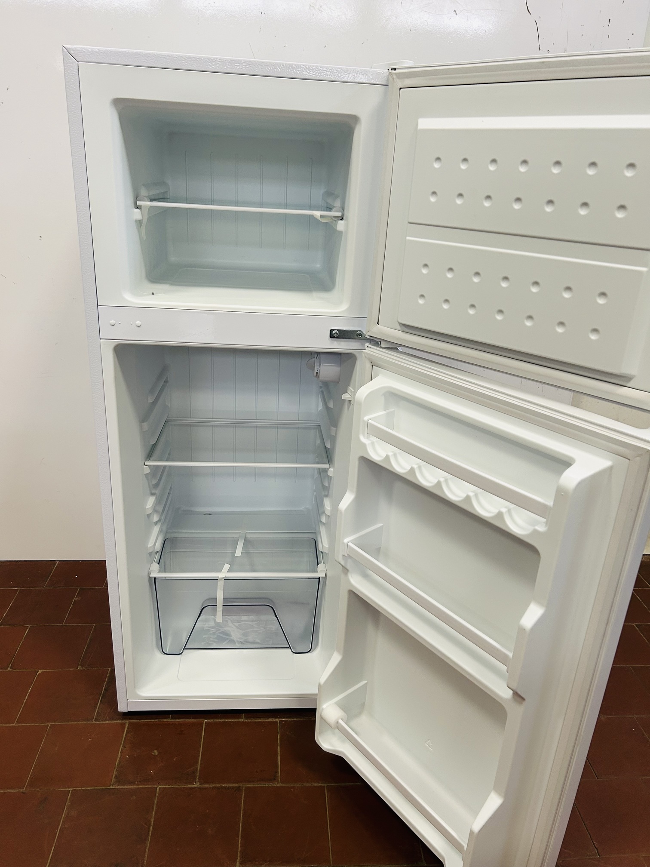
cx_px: 325
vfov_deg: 67.3
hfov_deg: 53.1
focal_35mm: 26
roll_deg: -4.6
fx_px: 651
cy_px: 434
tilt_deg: -22.3
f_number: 1.5
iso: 125
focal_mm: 5.7
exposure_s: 1/100
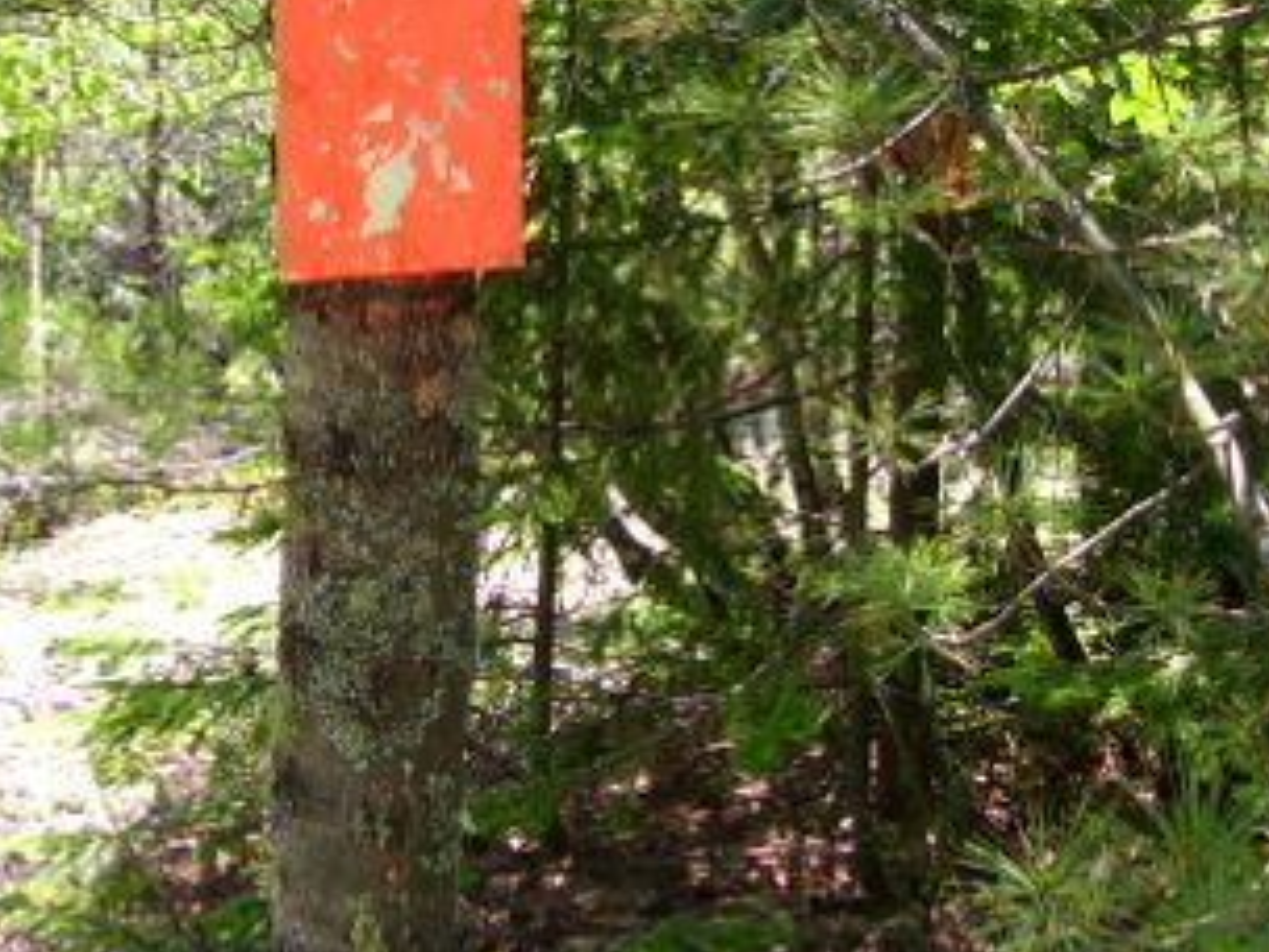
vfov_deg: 18.8
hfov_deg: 24.9
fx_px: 2859
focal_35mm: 78
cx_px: 392
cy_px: 322
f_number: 2.7
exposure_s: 1/180
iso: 80
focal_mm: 6
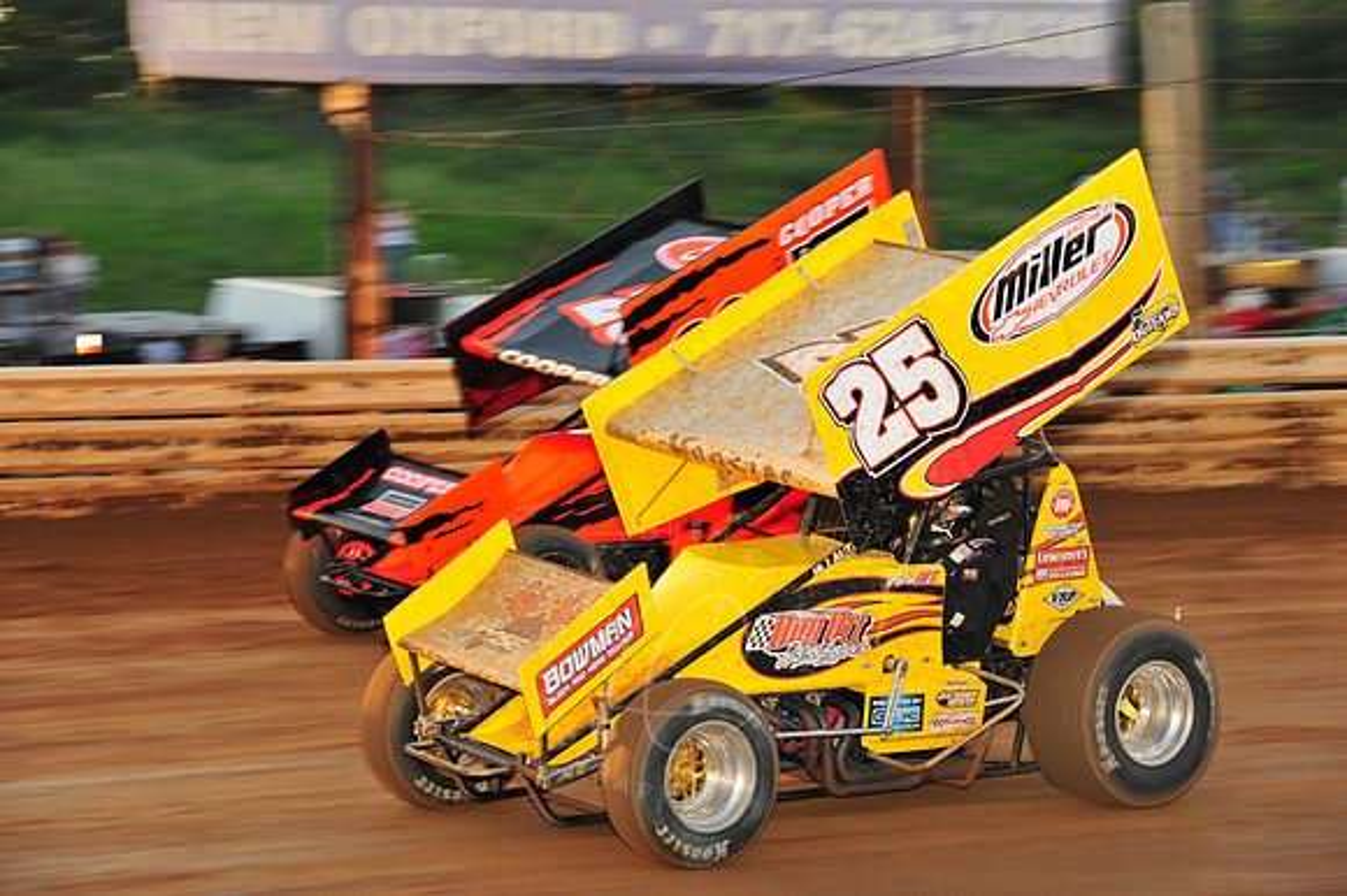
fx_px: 4674
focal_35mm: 125
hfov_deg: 16.4
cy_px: 448
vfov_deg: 11.0
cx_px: 674
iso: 800
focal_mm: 125
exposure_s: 1/320
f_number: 7.1
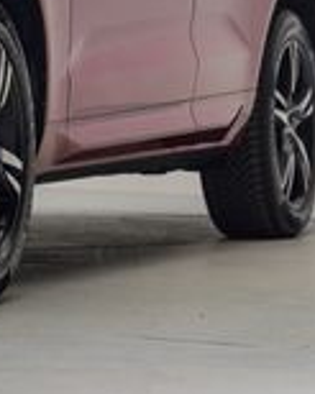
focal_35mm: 152
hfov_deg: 9.6
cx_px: -259
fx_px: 1773
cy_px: -24
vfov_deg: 12.5
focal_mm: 50
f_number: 4
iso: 100
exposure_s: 1/13
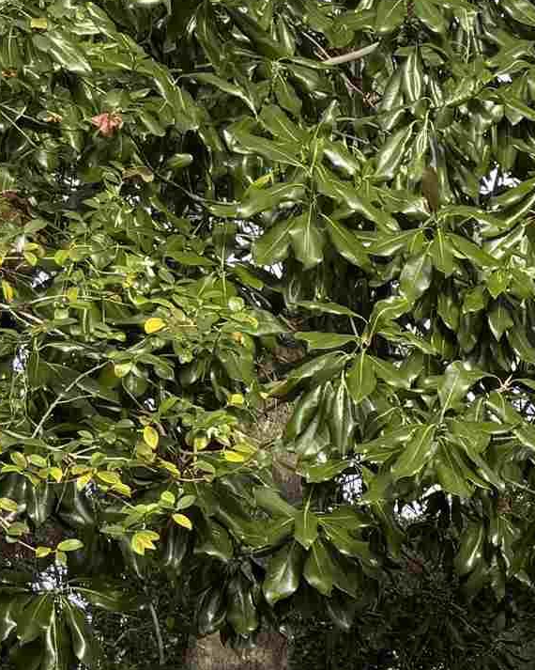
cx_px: 1248
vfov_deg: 18.2
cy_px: 754
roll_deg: +0.7
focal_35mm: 101
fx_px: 2000
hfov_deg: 12.3
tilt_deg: -1.1
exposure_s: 1/1131
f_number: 1.78
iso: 80
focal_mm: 6.76
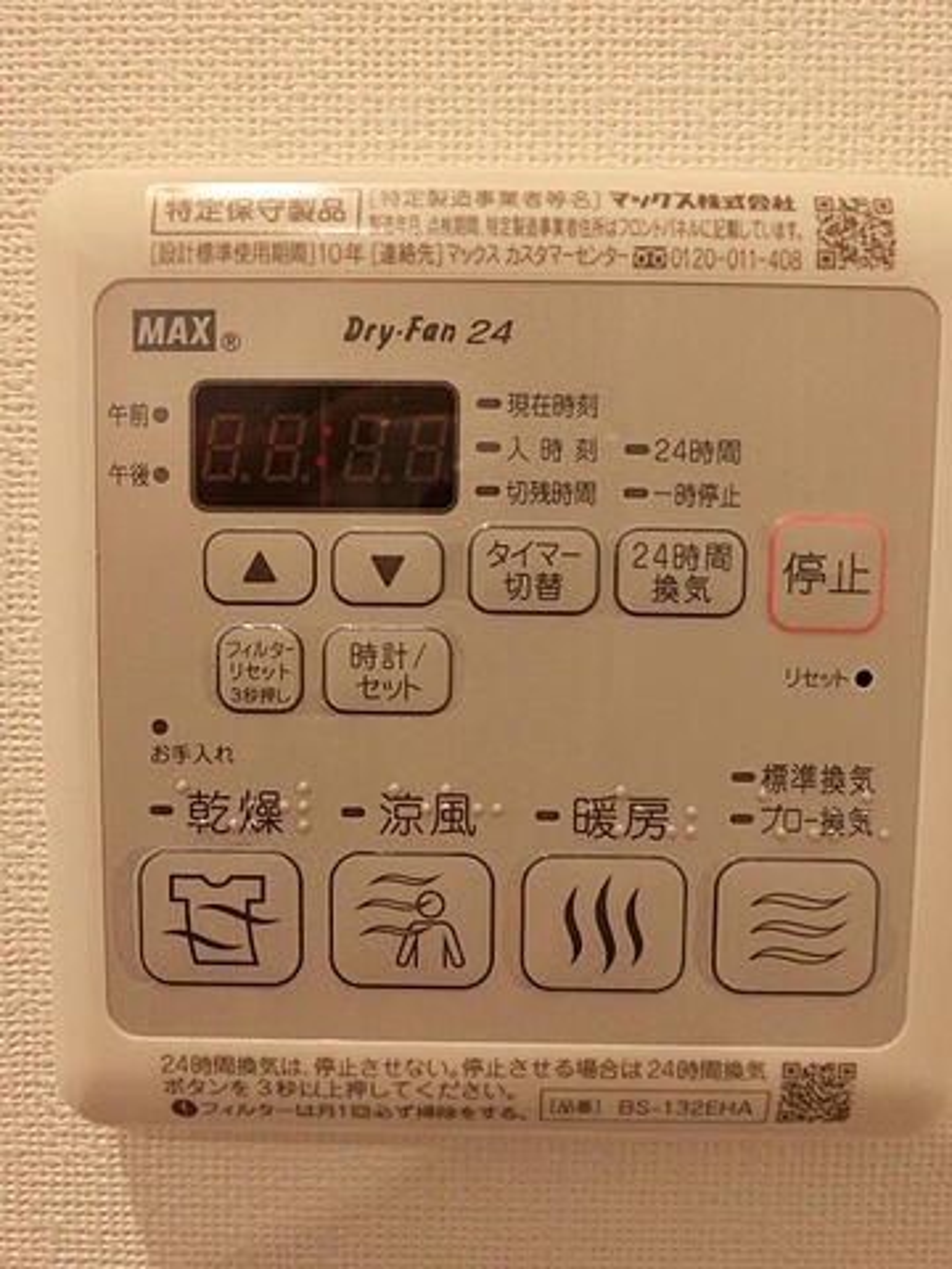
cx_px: 476
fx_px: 917
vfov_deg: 69.4
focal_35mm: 25
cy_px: 634
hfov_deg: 54.9
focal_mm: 4.5
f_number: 3.5
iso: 400
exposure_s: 1/50
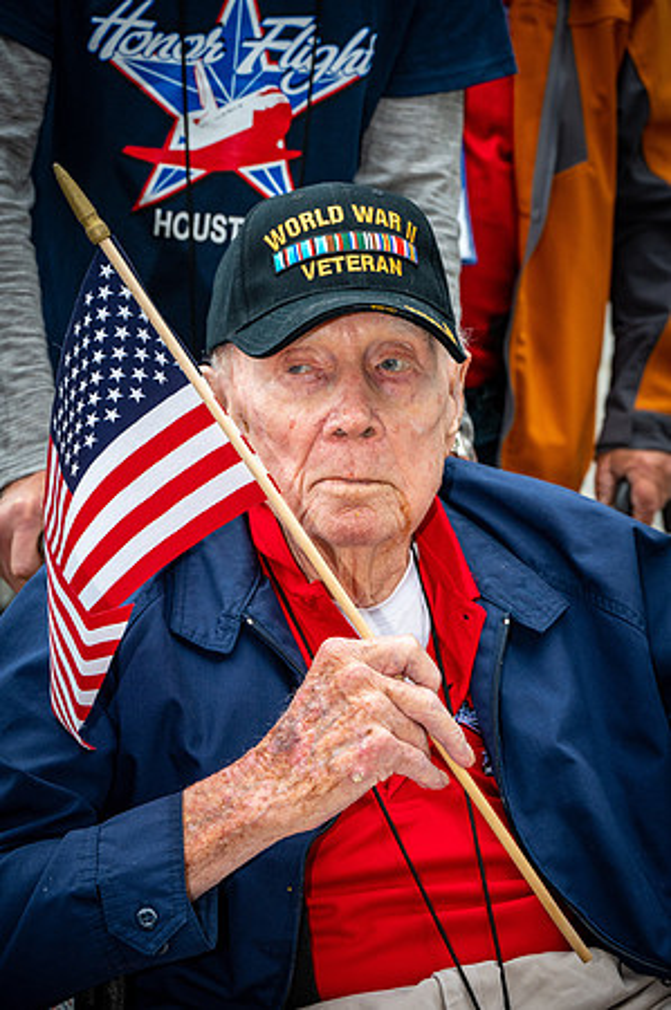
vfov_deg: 22.9
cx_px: 336
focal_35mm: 89
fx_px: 2494
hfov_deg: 15.3
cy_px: 505
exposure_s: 1/640
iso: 2200
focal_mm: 89
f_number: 8
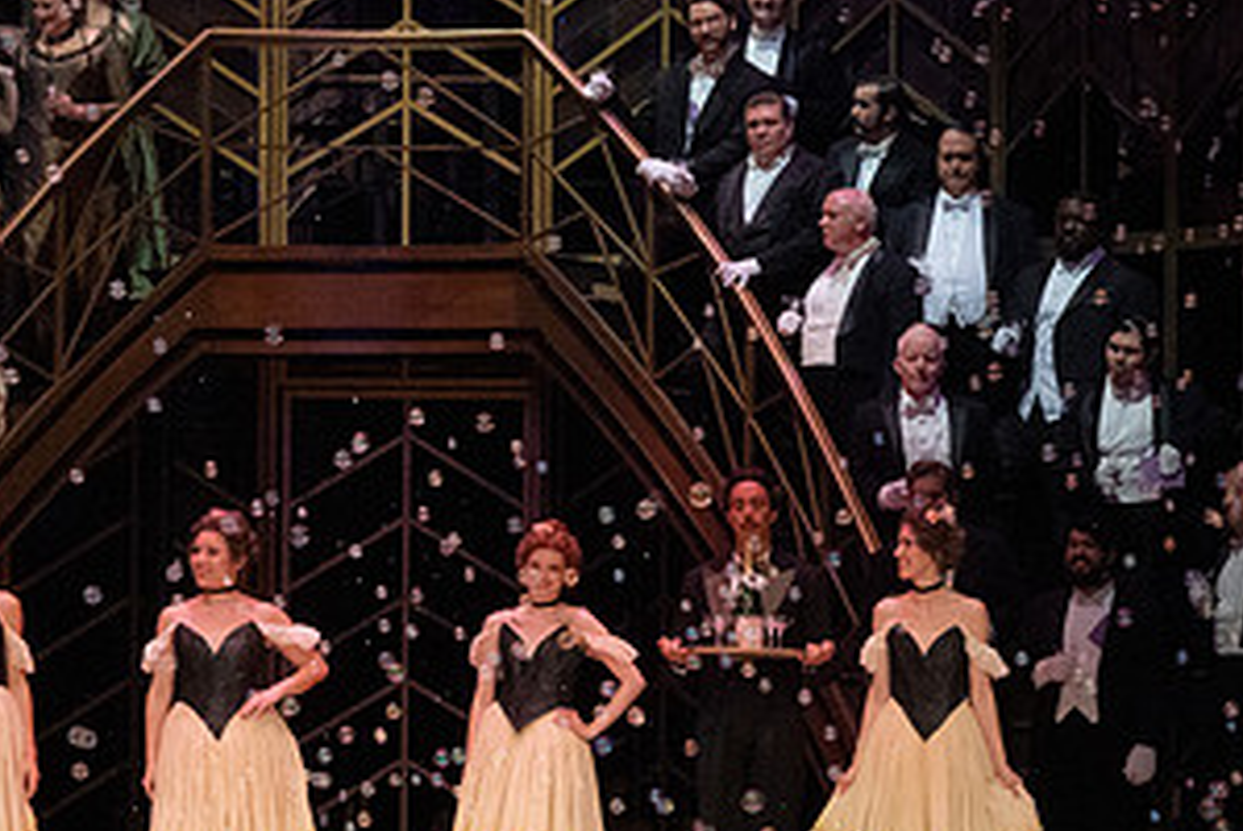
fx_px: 7569
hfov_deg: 9.4
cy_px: 334
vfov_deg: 6.3
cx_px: 195
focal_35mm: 219
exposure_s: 1/400
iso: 12800
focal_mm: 113
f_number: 16
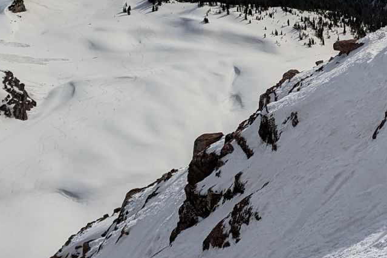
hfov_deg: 24.3
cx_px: 378
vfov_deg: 15.5
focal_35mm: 80
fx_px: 860
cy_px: -149
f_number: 1.85
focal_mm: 6.81
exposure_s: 1/4717
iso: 33
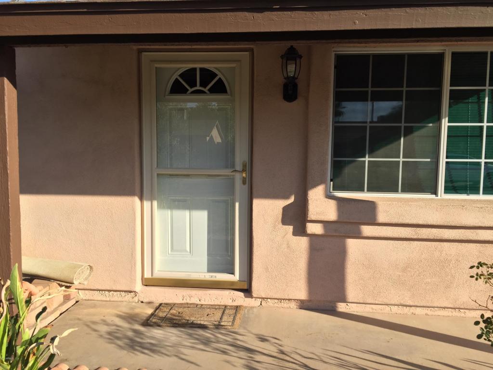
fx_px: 413
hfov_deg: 61.7
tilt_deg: -4.4
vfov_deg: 48.2
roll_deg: -0.4
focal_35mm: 29
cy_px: 185
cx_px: 246
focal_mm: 4.15
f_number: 2.2
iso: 32
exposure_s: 1/1163
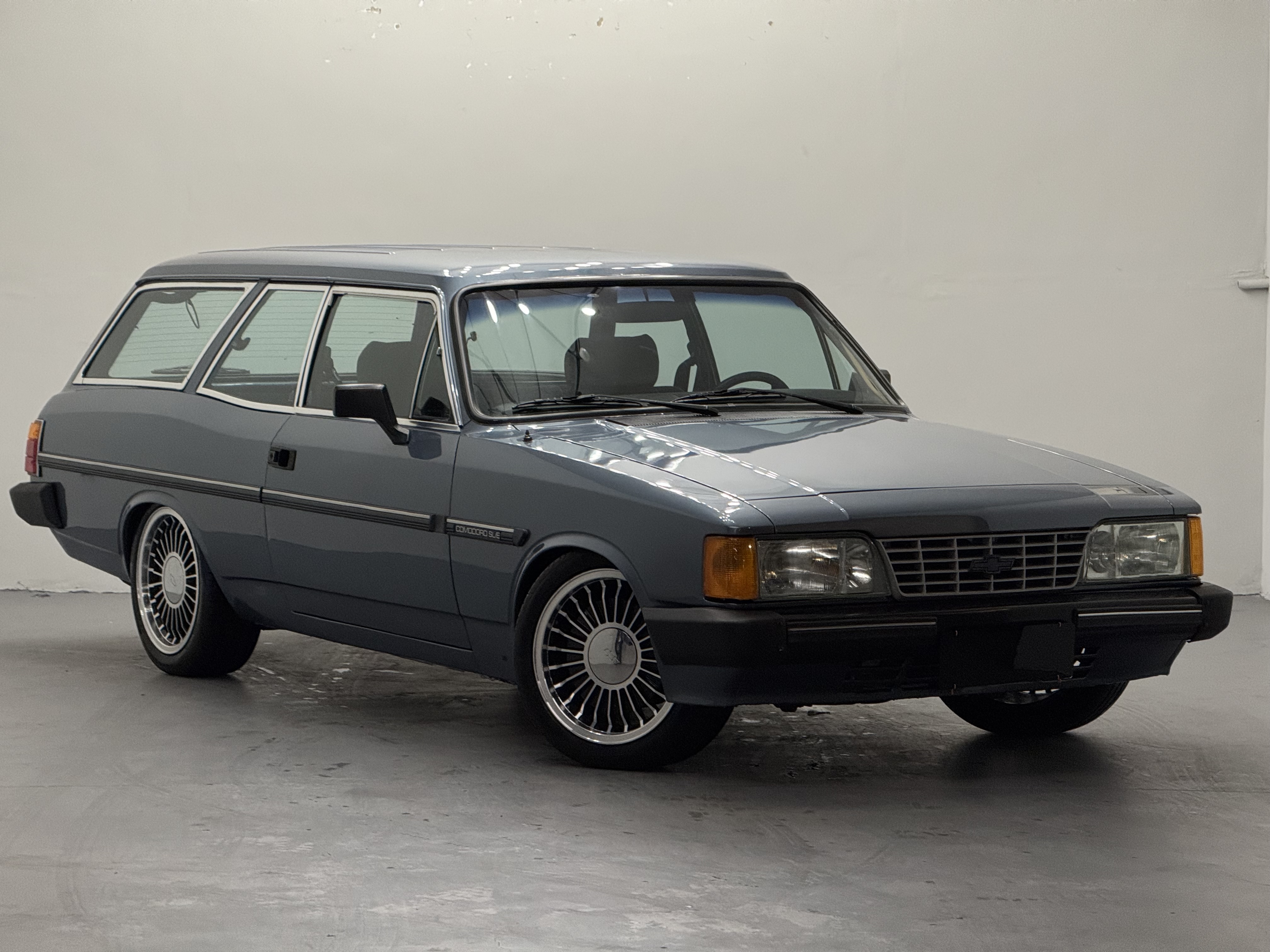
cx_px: 635
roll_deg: -0.3
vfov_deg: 12.3
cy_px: 476
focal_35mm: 120
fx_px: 4403
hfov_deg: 16.4
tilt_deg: -4.0
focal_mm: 15.66
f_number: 2.8
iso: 250
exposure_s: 1/120
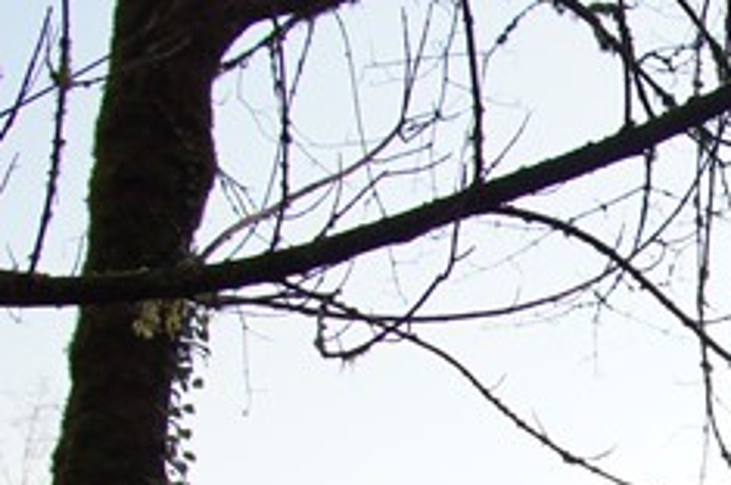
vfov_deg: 10.4
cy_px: 824
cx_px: 1392
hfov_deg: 14.2
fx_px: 2535
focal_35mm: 125
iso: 100
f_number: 4.5
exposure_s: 1/50
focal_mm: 18
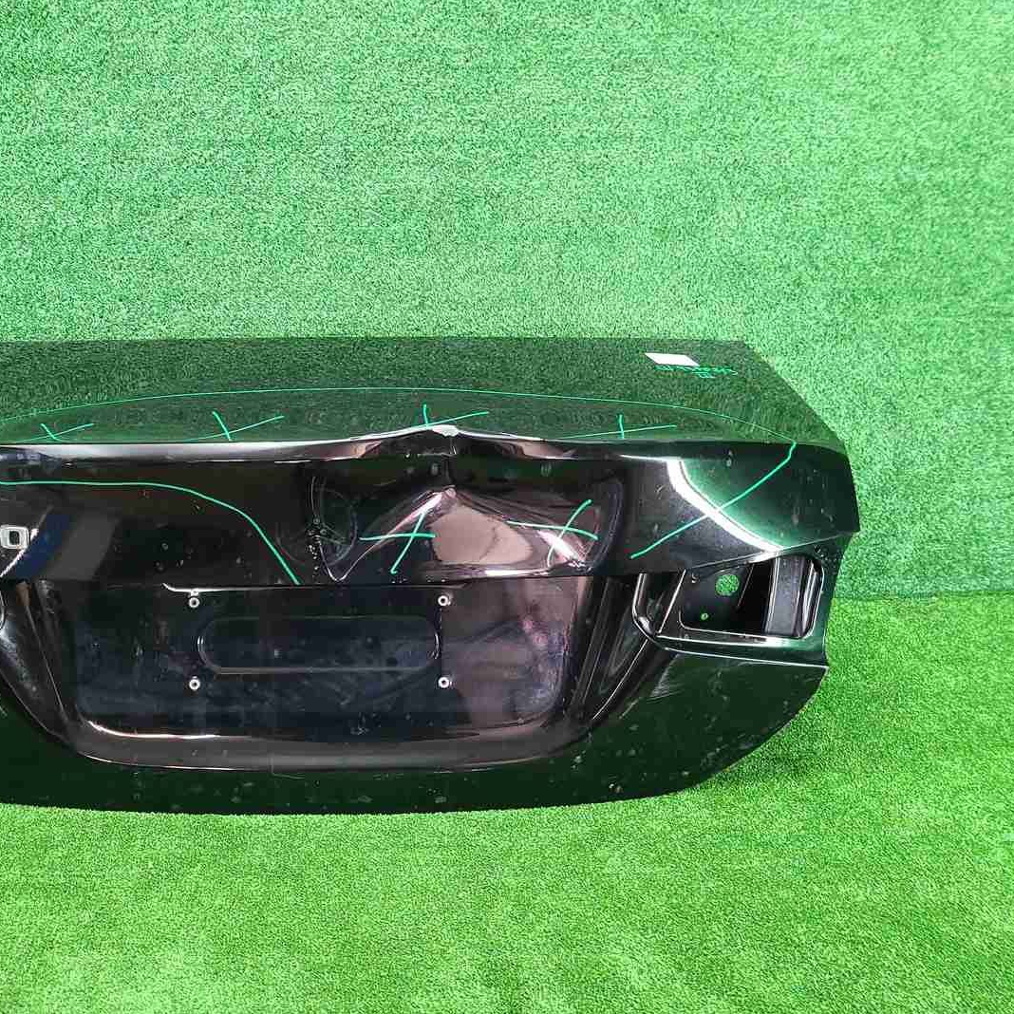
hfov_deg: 51.5
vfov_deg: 52.5
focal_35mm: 31
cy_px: 511
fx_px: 1027
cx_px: 335
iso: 432
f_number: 1.8
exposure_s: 1/50
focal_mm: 5.4
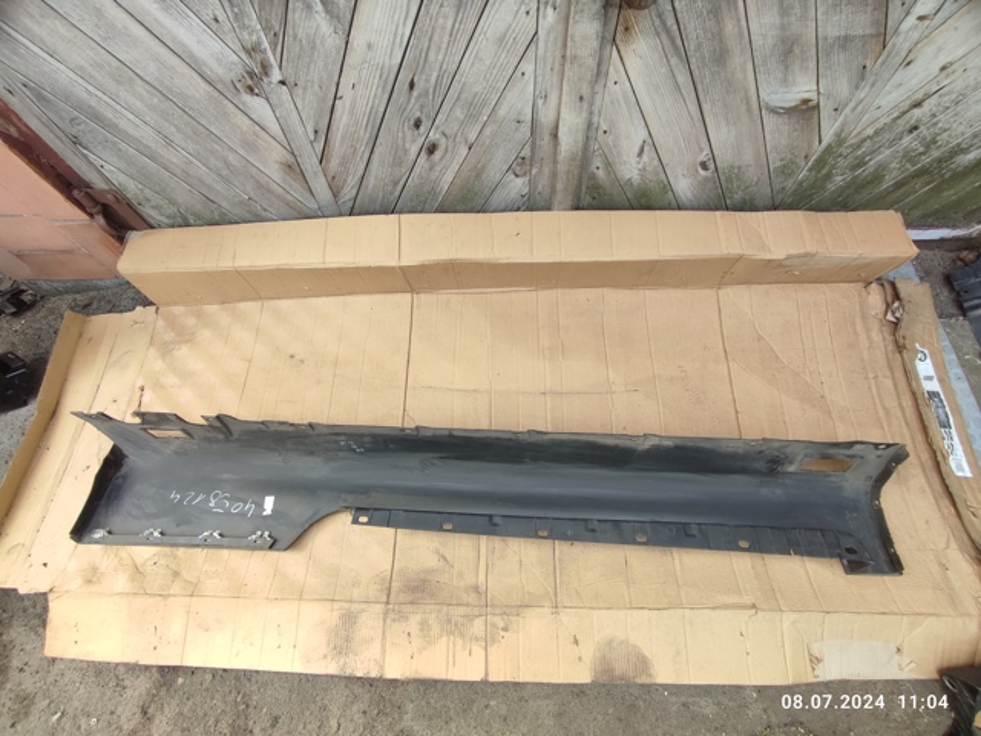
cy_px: 368
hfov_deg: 94.5
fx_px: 453
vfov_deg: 78.1
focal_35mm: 16
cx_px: 490
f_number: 2.2
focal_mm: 1.65
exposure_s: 1/205
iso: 50
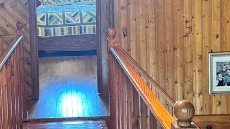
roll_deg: +2.1
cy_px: 33
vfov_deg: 16.2
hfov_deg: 28.3
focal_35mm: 74
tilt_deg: -7.5
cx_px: 67
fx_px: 451
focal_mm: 5.7
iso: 250
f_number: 1.5
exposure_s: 1/60
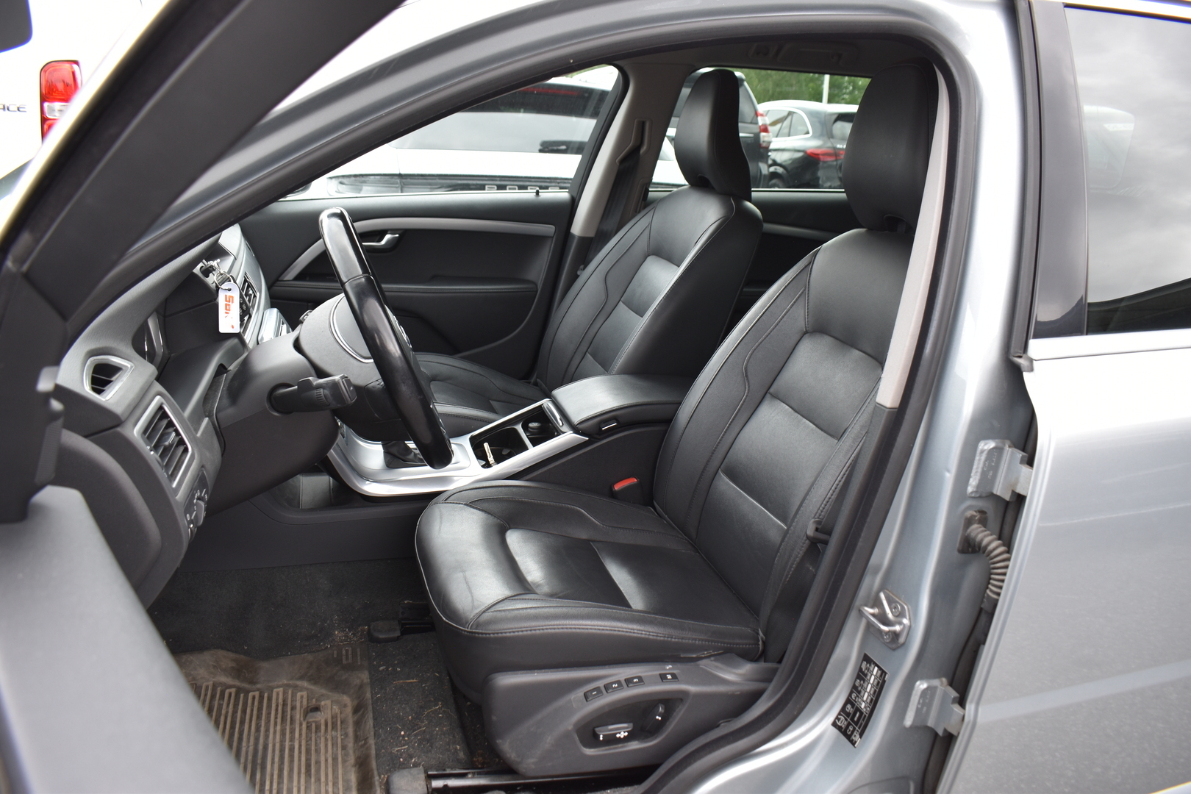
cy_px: 397
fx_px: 893
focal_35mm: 27
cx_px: 596
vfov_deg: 47.9
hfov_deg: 67.4
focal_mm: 18
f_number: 5.6
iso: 250
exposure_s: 1/125
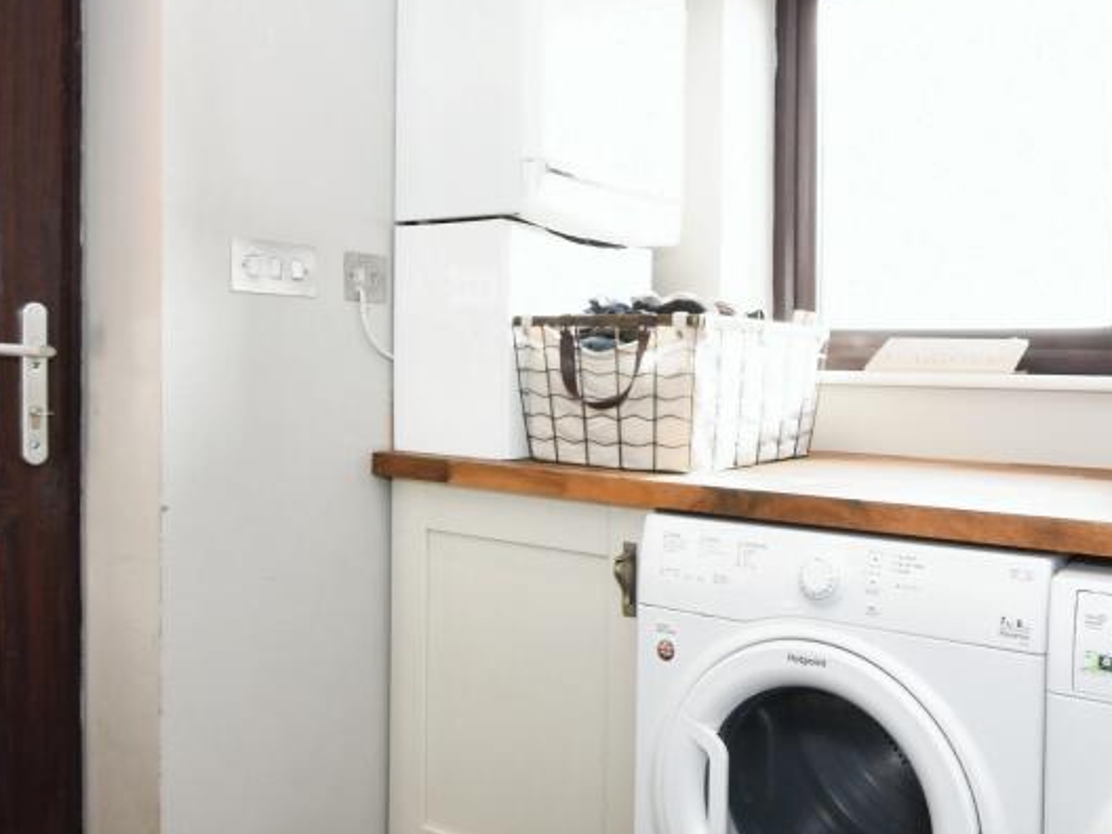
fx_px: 899
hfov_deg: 61.2
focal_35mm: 28
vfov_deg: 49.6
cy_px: 359
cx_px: 781
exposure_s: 1/60
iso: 400
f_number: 8
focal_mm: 10
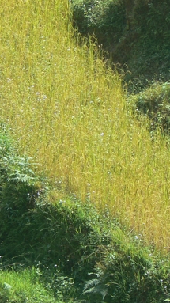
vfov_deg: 4.2
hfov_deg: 2.4
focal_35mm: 514
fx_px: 4125
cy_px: 150
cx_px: 50
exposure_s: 1/200
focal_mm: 50.1
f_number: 5.6
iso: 80
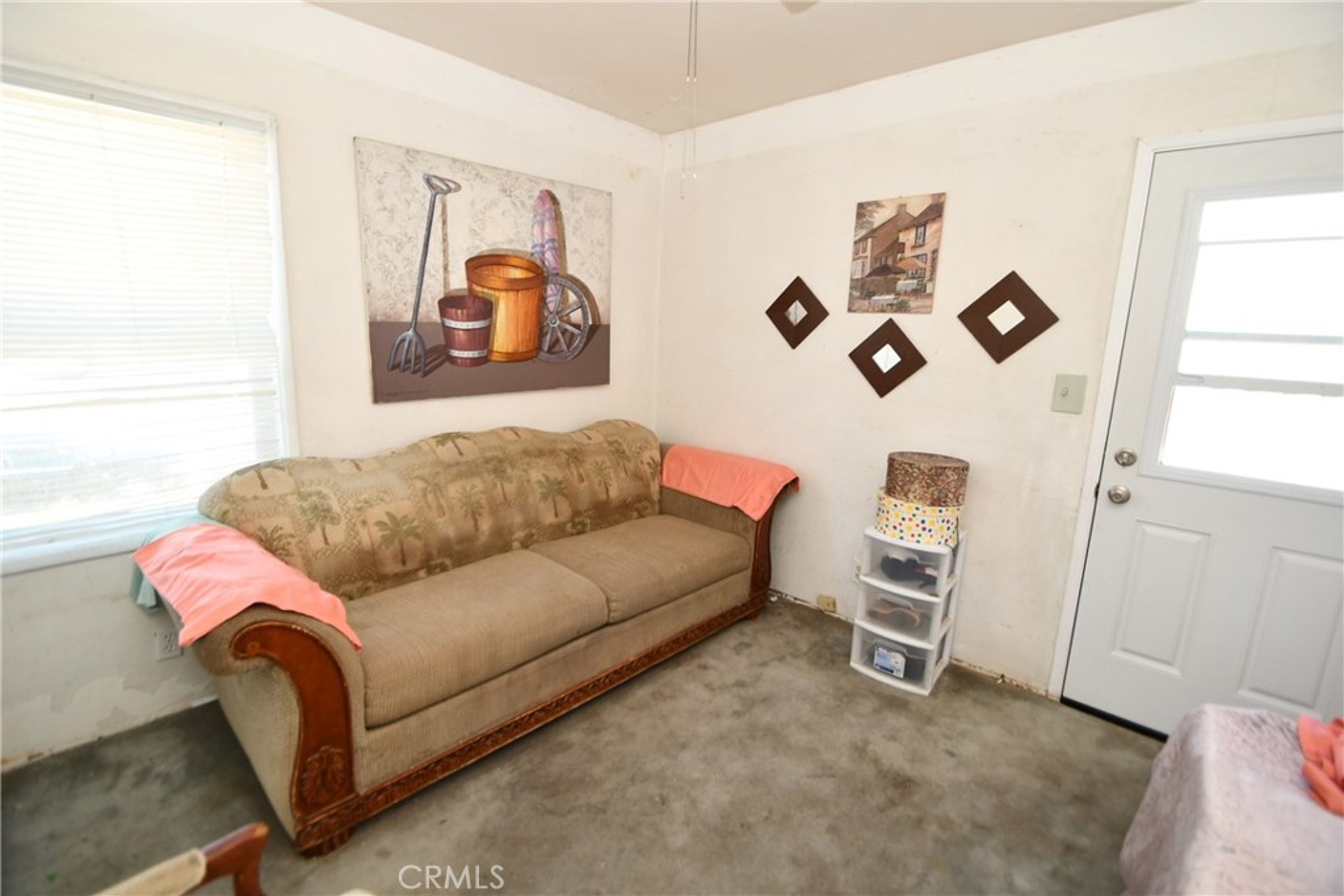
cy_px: 448
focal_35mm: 15
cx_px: 672
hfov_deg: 100.4
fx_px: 560
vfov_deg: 77.3
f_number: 4
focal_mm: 10
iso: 400
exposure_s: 1/60
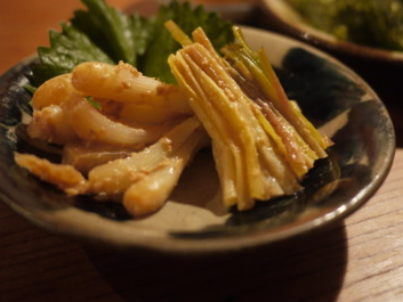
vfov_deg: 28.5
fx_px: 594
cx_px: 209
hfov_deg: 37.5
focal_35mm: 51
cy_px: 115
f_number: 1.7
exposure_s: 1/13
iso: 400
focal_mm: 20
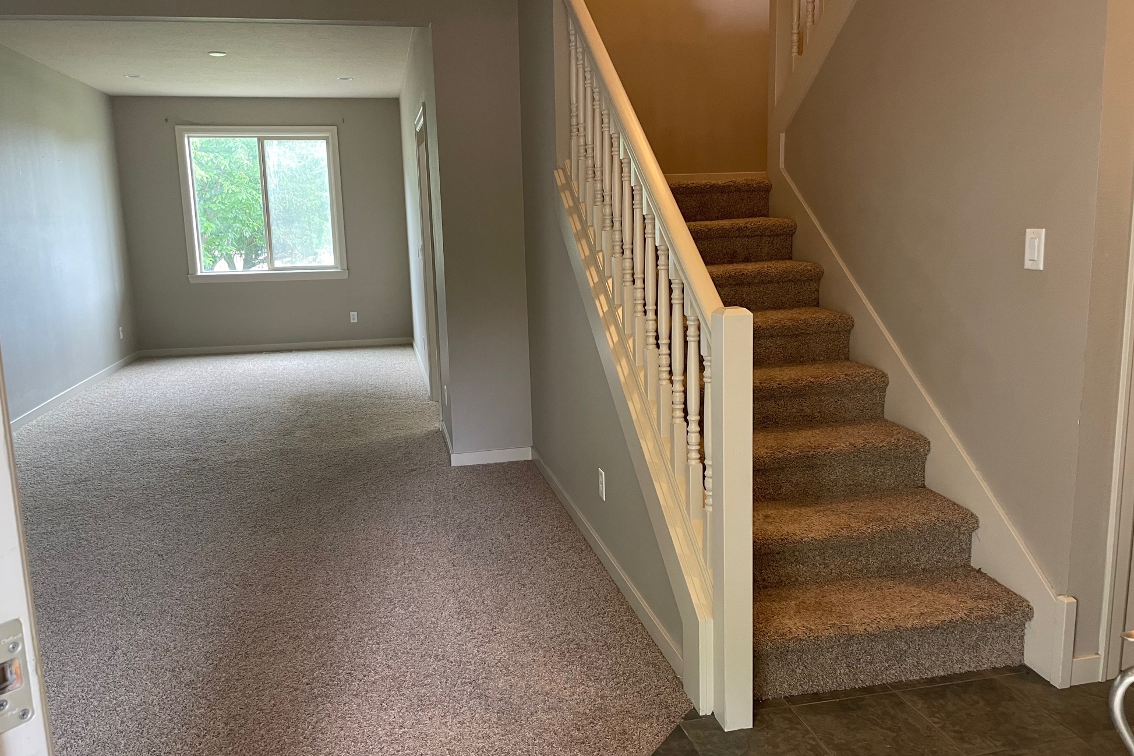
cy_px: 363
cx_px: 558
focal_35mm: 28
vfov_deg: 46.4
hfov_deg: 65.5
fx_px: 882
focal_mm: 4.2
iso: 160
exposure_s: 1/60
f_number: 1.6
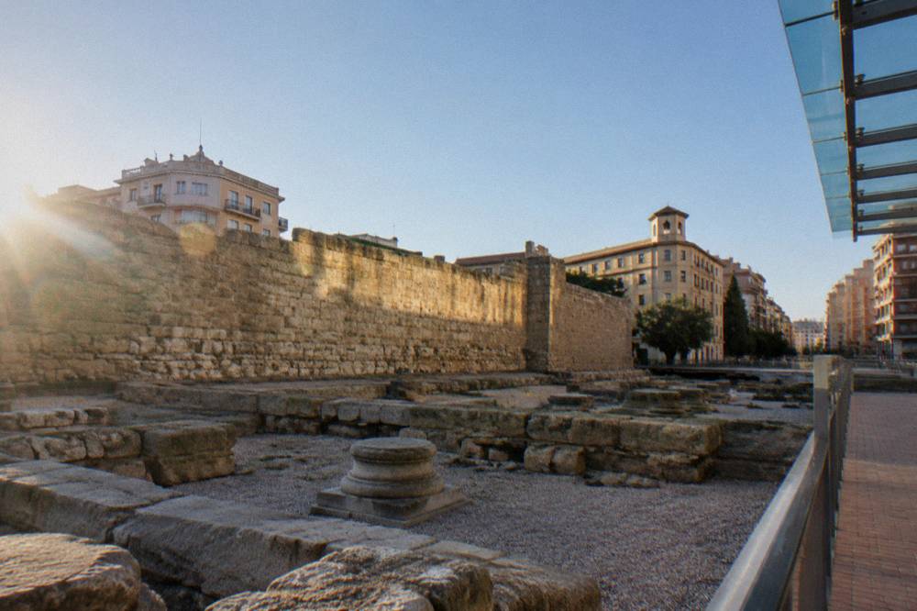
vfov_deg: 27.5
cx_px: 458
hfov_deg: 40.4
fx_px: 1248
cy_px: 306
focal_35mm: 49
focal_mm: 49
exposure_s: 1/640
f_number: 5.6
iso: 400
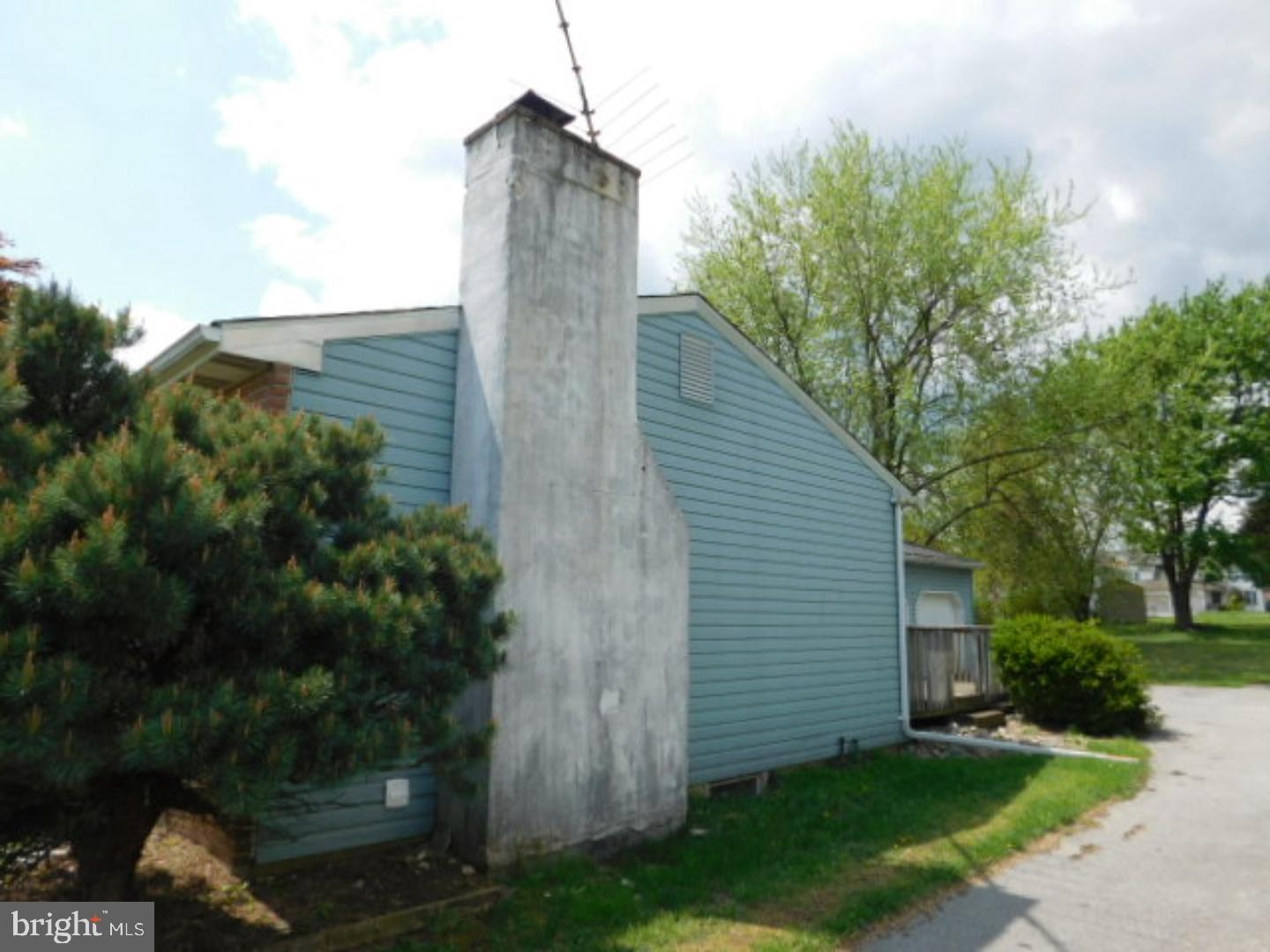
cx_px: 635
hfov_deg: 73.9
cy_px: 476
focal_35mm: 23
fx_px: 844
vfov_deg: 58.9
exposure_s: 1/400
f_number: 6
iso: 125
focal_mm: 4
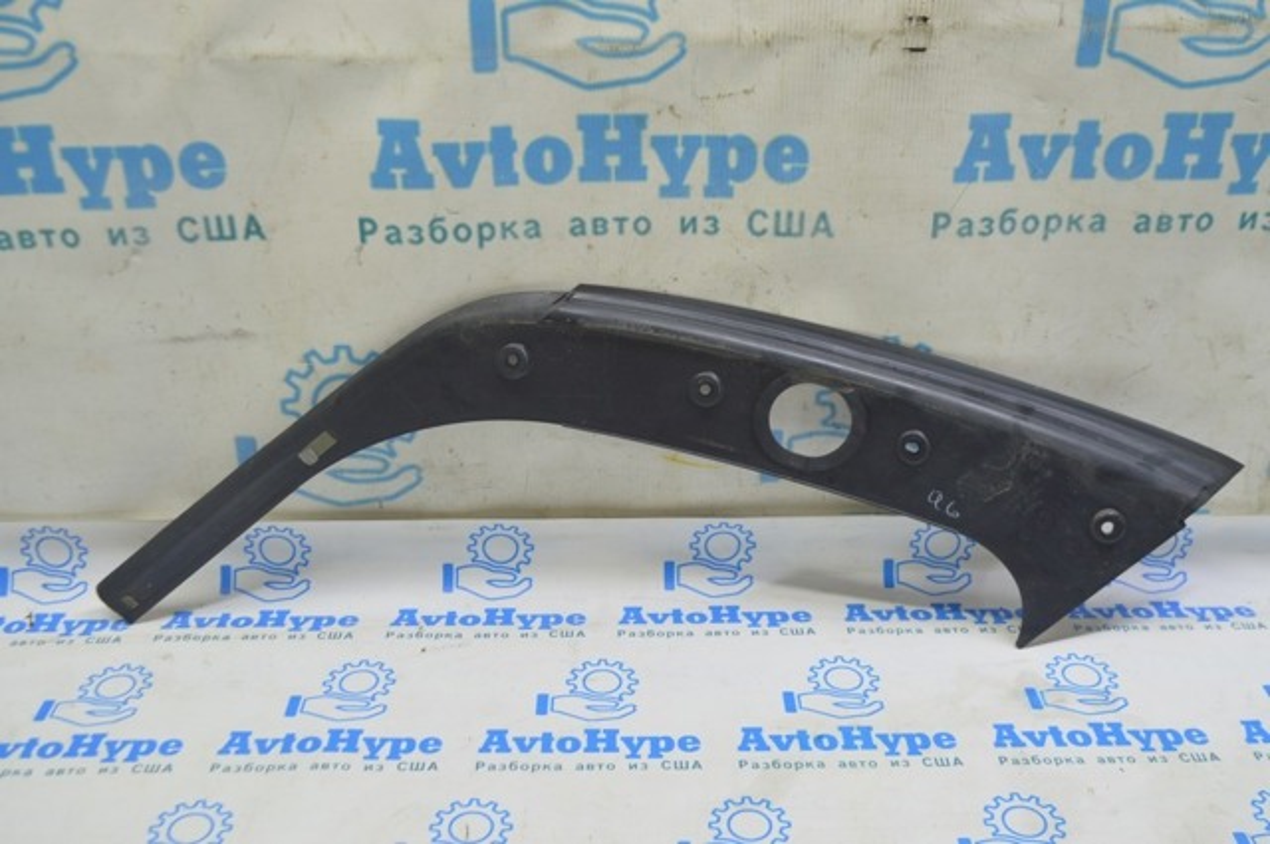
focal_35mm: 39
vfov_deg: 34.1
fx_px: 1374
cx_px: 635
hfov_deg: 49.6
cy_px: 422
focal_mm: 26
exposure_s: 1/20
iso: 400
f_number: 5.6
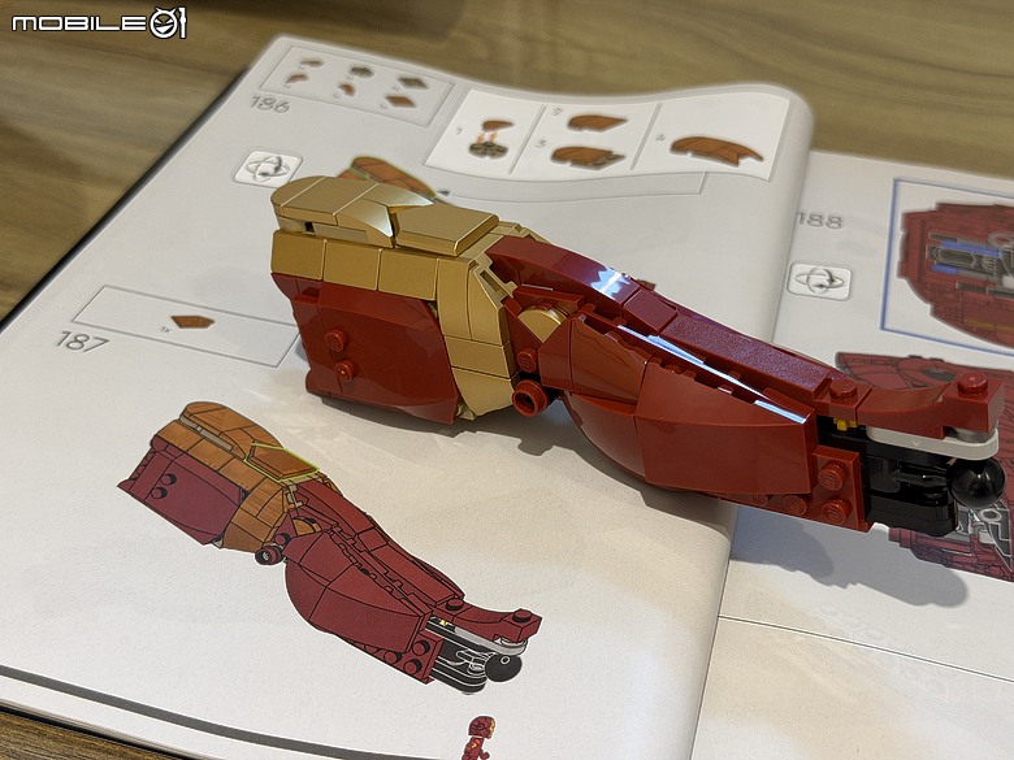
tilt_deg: -38.3
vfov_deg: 30.3
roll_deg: -2.5
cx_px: 507
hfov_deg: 39.7
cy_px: 380
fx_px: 1406
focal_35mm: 48
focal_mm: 6.76
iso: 200
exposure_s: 1/60
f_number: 1.78
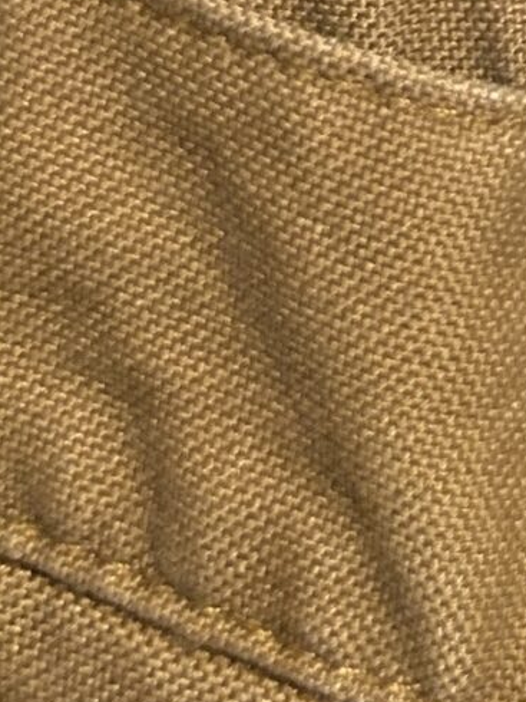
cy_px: -426
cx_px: 1373
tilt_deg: -48.3
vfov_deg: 13.5
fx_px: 2754
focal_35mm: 136
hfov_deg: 9.4
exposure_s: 1/50
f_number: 1.5
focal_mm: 5.7
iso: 160
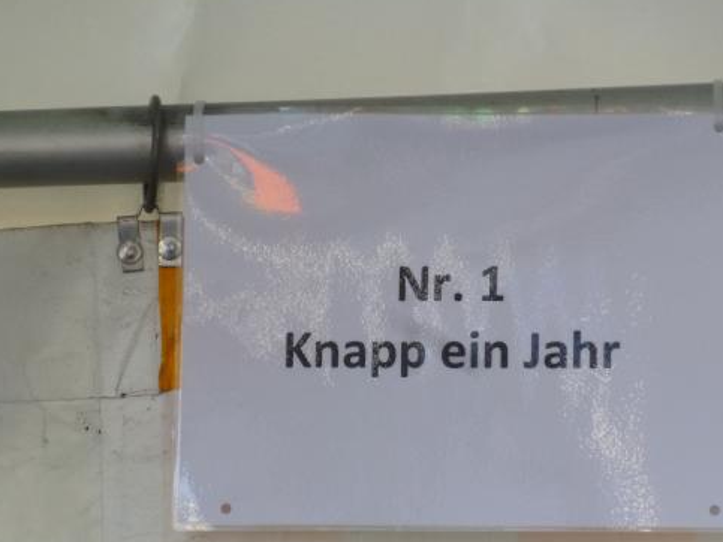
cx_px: 416
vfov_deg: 5.3
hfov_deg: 7.0
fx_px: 5888
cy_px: 317
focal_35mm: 282
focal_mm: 40.5
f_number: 5.9
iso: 320
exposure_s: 1/125
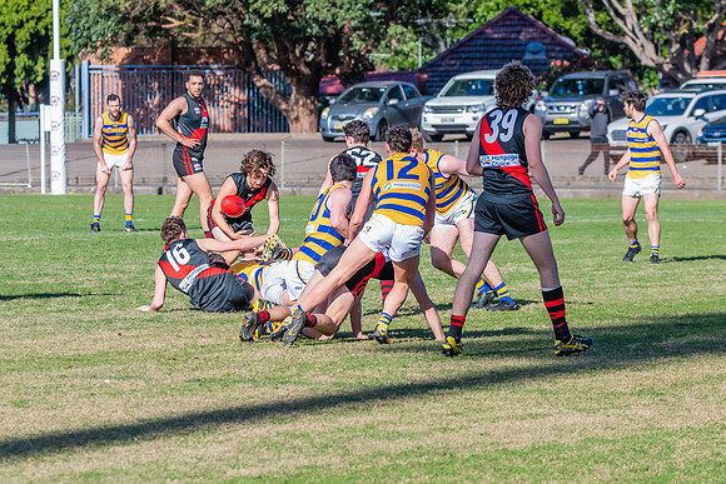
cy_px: 285
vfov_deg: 5.0
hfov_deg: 7.5
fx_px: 5575
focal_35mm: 276
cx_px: 357
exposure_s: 1/1600
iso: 800
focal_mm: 190
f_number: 8
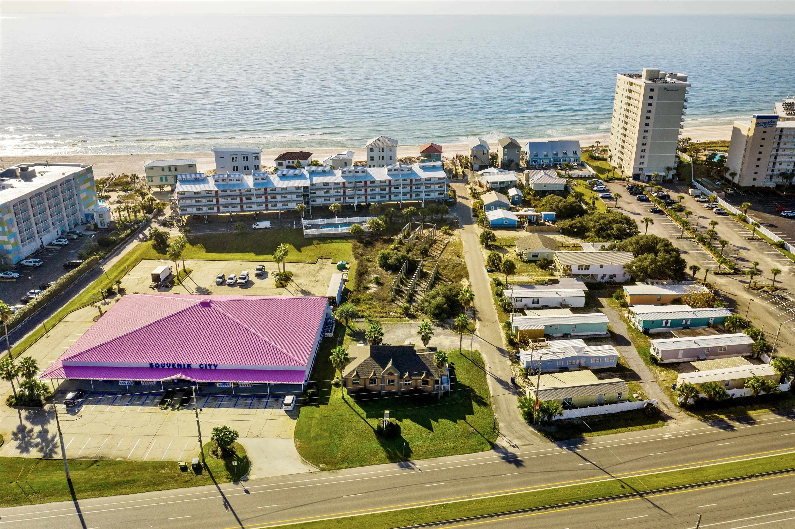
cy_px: 264
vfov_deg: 46.4
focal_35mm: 28
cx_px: 398
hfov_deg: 65.5
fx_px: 618
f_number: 5
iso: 100
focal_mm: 10.26
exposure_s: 1/120
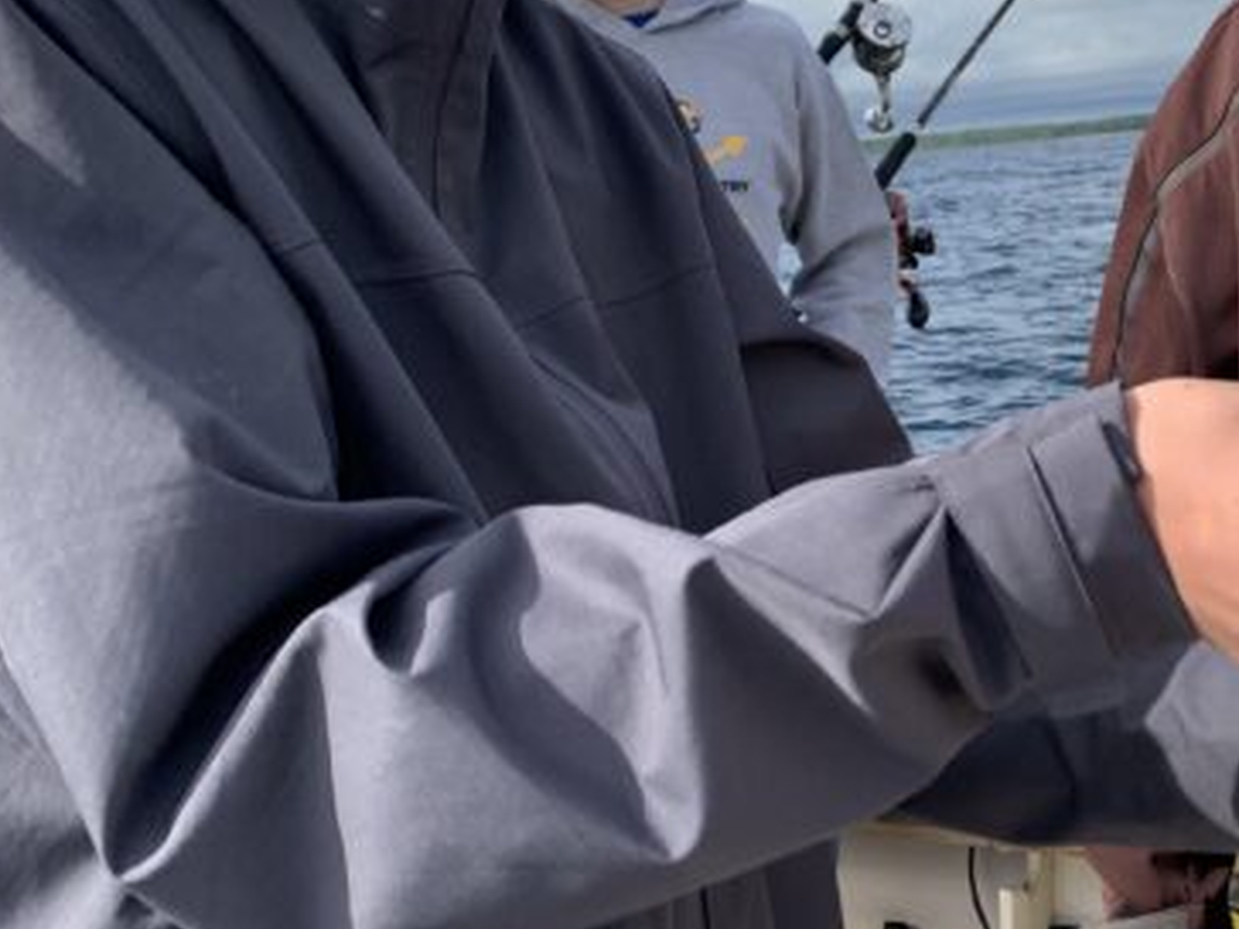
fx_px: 1968
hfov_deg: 33.6
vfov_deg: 26.4
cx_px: 1048
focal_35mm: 55
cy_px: 301
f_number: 1.8
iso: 25
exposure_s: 1/1748
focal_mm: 4.25
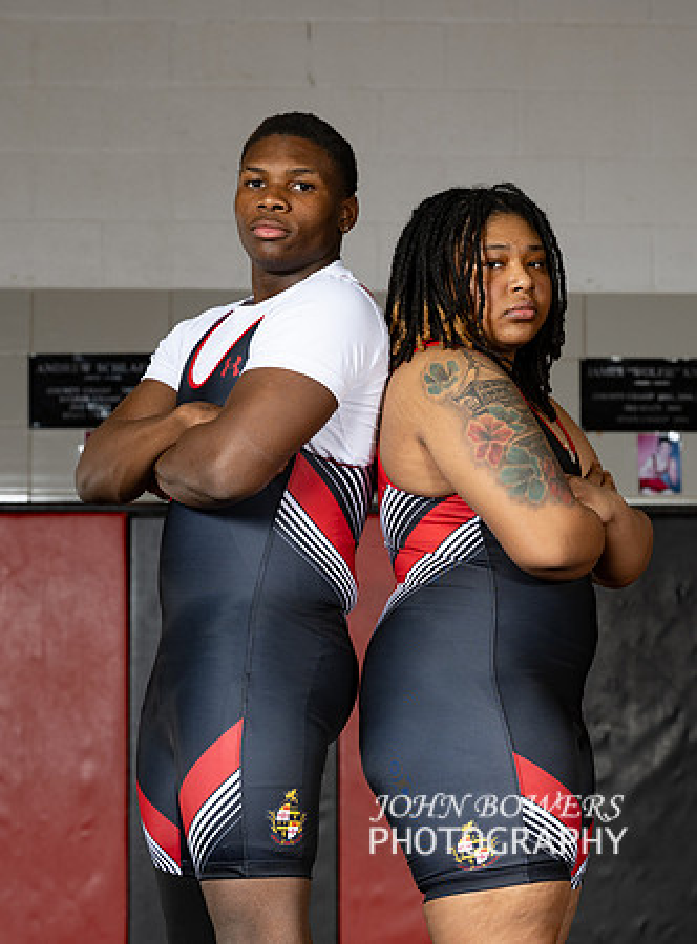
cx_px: 454
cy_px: 446
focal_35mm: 123
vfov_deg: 16.1
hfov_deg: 11.9
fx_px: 3337
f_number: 4.5
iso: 200
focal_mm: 70
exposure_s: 1/125
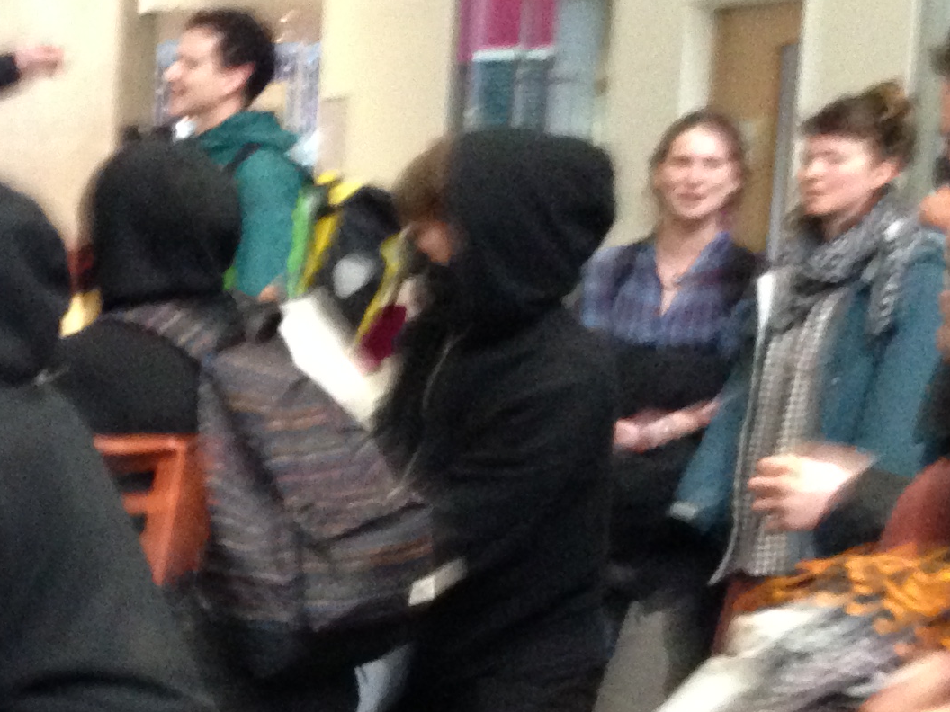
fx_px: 2799
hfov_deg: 17.3
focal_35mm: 102
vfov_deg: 14.2
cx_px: -494
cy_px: 765
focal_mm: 4.12
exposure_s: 1/20
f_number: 2.4
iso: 320
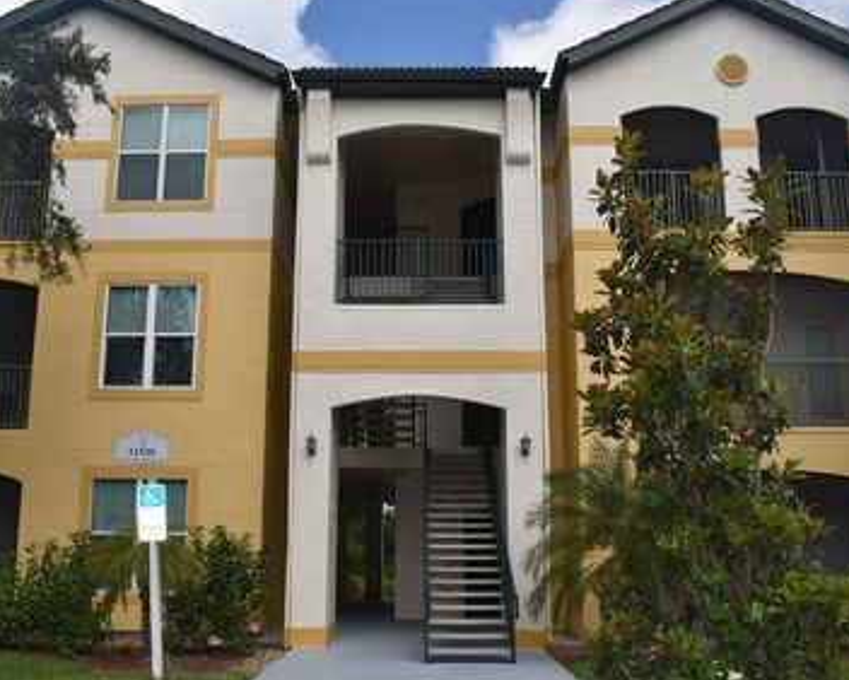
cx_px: 405
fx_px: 905
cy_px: 369
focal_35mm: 36
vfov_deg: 41.2
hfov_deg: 50.2
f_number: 9
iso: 100
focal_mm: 18
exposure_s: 1/200
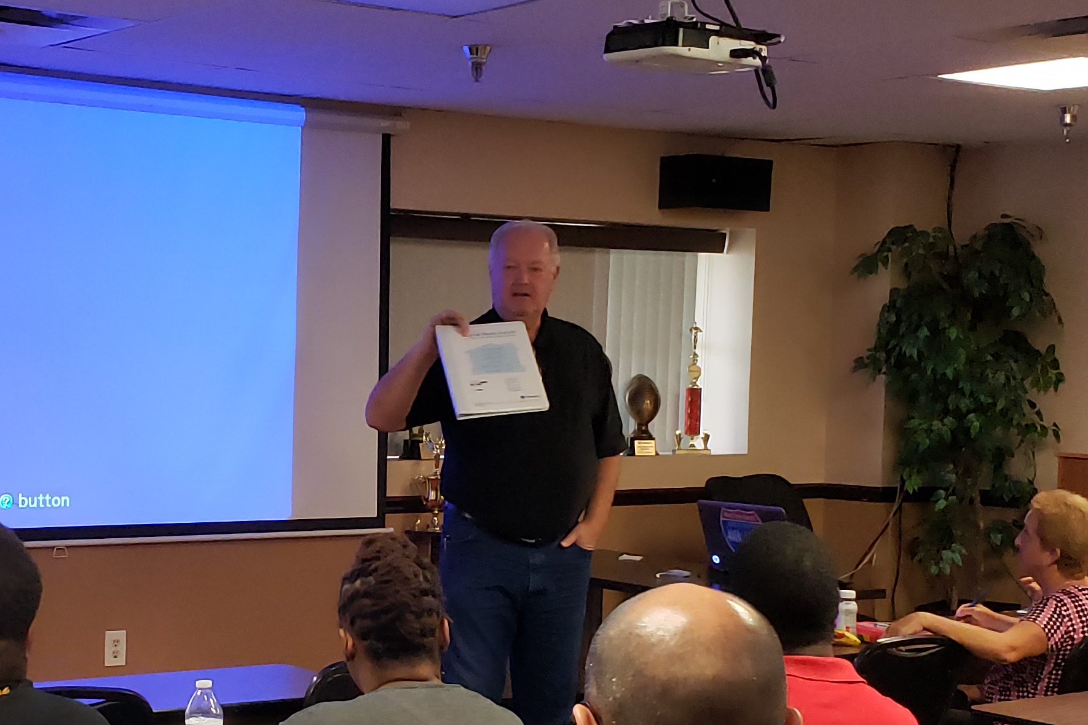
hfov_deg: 43.7
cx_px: 337
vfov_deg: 30.0
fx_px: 1330
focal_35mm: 44
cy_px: 542
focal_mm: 4.3
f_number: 2.4
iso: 320
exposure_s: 1/60
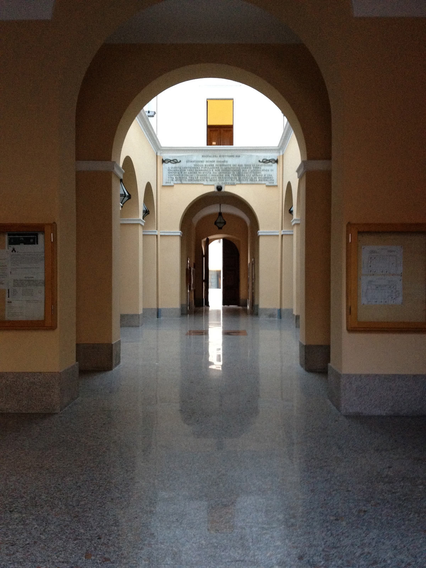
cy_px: 284
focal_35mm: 35
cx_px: 213
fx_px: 574
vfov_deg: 52.6
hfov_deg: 40.7
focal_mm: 4.28
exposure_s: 1/20
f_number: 2.4
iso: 320
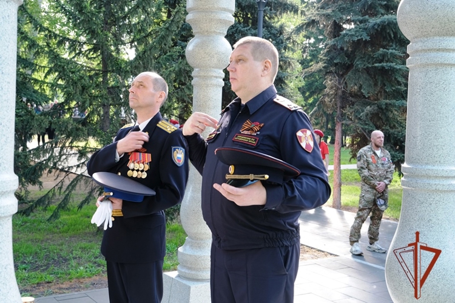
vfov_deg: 40.0
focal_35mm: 33
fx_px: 417
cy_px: 152
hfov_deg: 57.2
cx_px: 228
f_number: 5
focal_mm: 22.3
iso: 160
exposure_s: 1/45
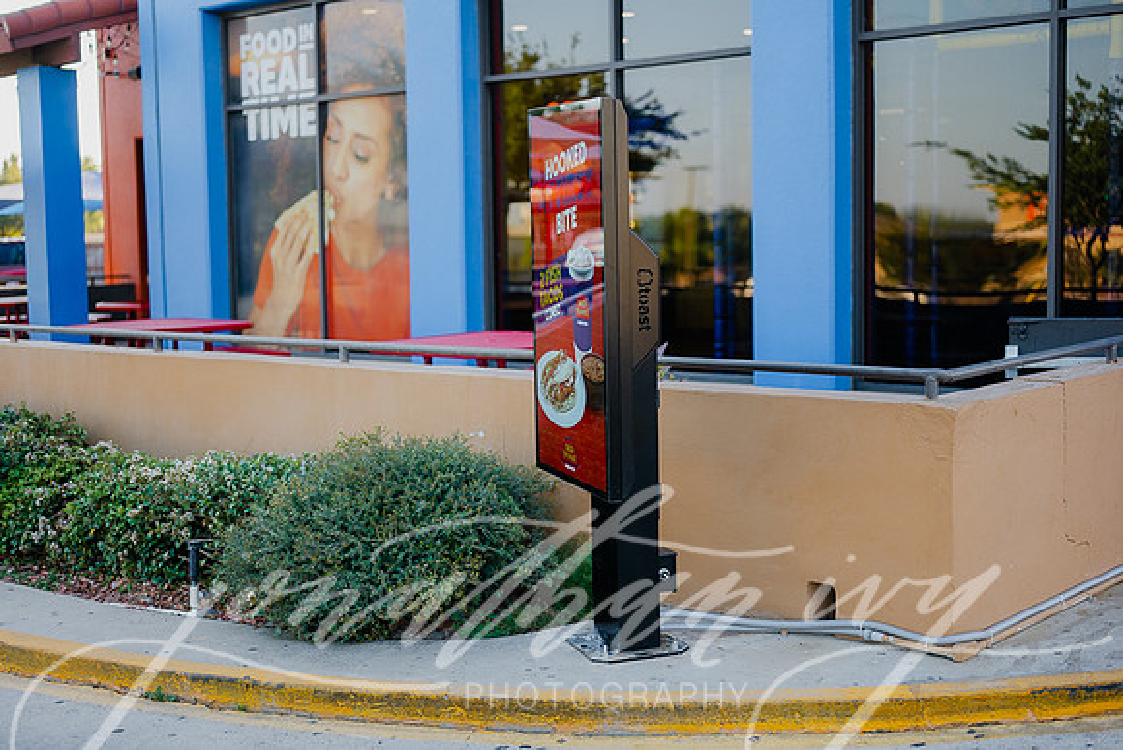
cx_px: 562
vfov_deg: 27.0
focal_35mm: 50
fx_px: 1560
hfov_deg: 39.6
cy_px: 375
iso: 64
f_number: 2
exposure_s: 1/400
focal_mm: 50
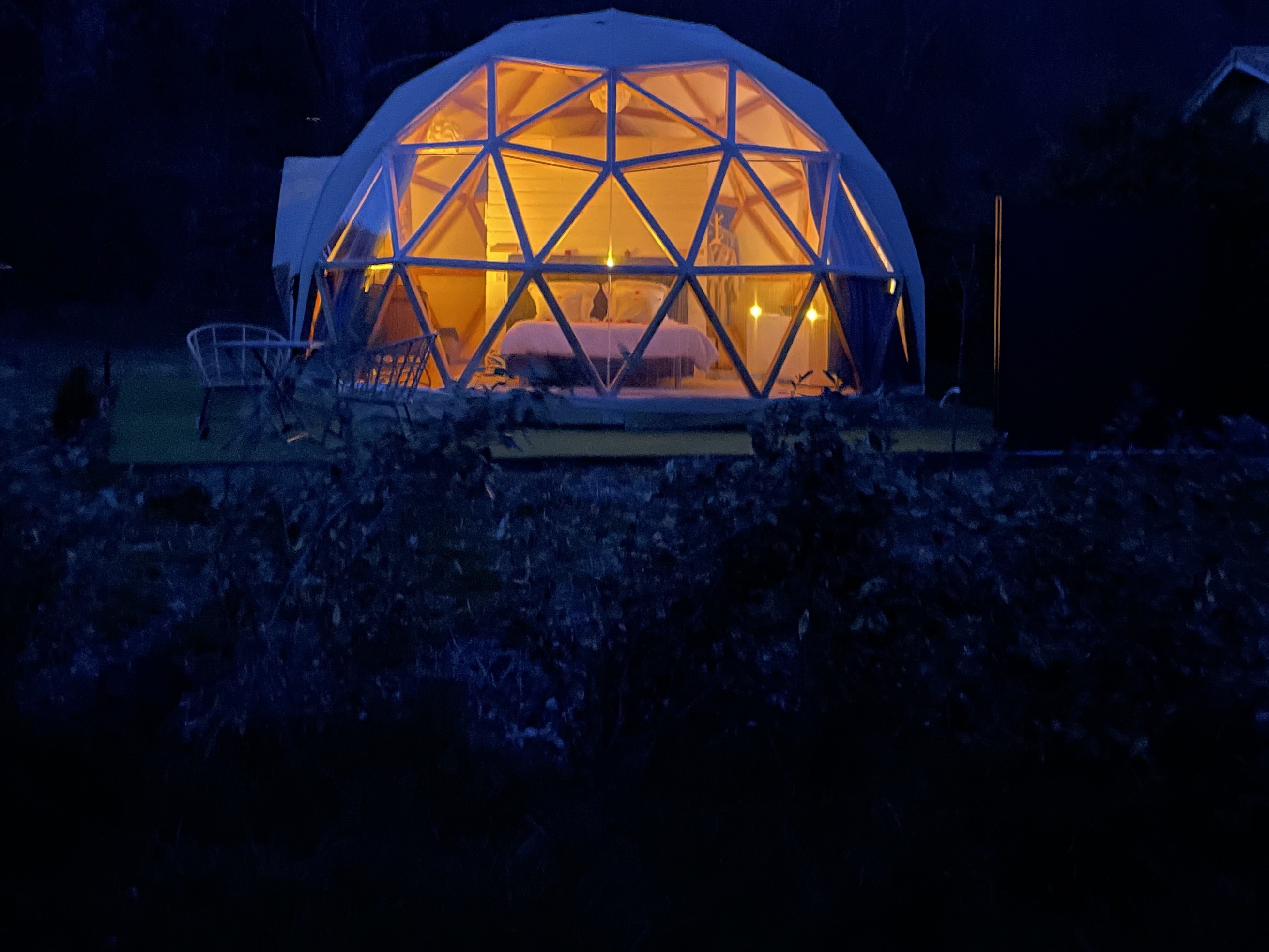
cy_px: 259
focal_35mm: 40
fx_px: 1466
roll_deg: -0.5
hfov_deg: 46.7
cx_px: 542
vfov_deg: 35.3
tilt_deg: +1.2
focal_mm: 4.2
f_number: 1.6
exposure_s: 1/2
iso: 640
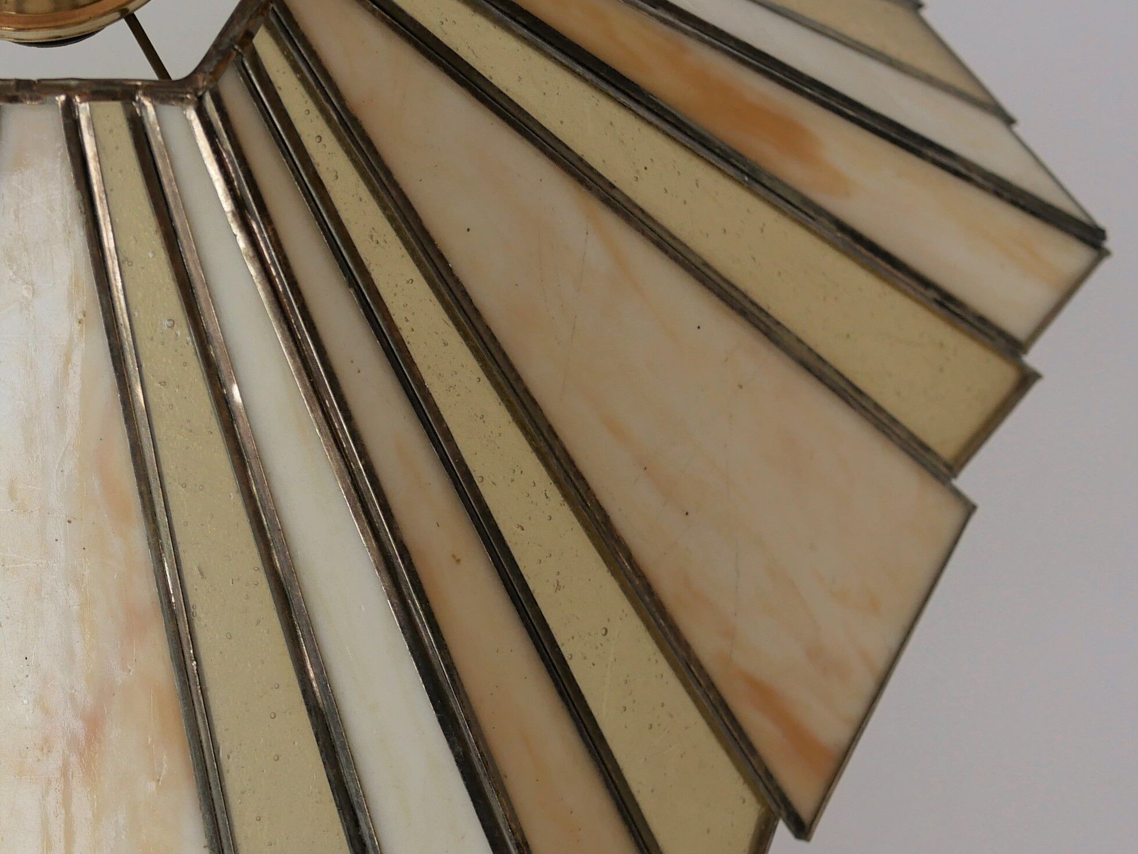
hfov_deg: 20.4
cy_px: 405
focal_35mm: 94
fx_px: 3091
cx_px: 79
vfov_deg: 15.7
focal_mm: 20
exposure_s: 1/200
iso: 200
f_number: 2.5
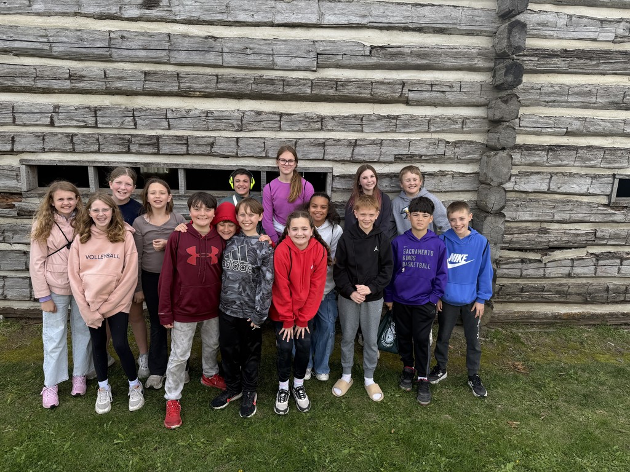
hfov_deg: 71.6
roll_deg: -1.3
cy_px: 236
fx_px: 437
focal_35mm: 24
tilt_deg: -9.8
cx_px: 315
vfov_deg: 56.8
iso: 80
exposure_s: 1/868
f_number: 1.78
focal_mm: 6.76
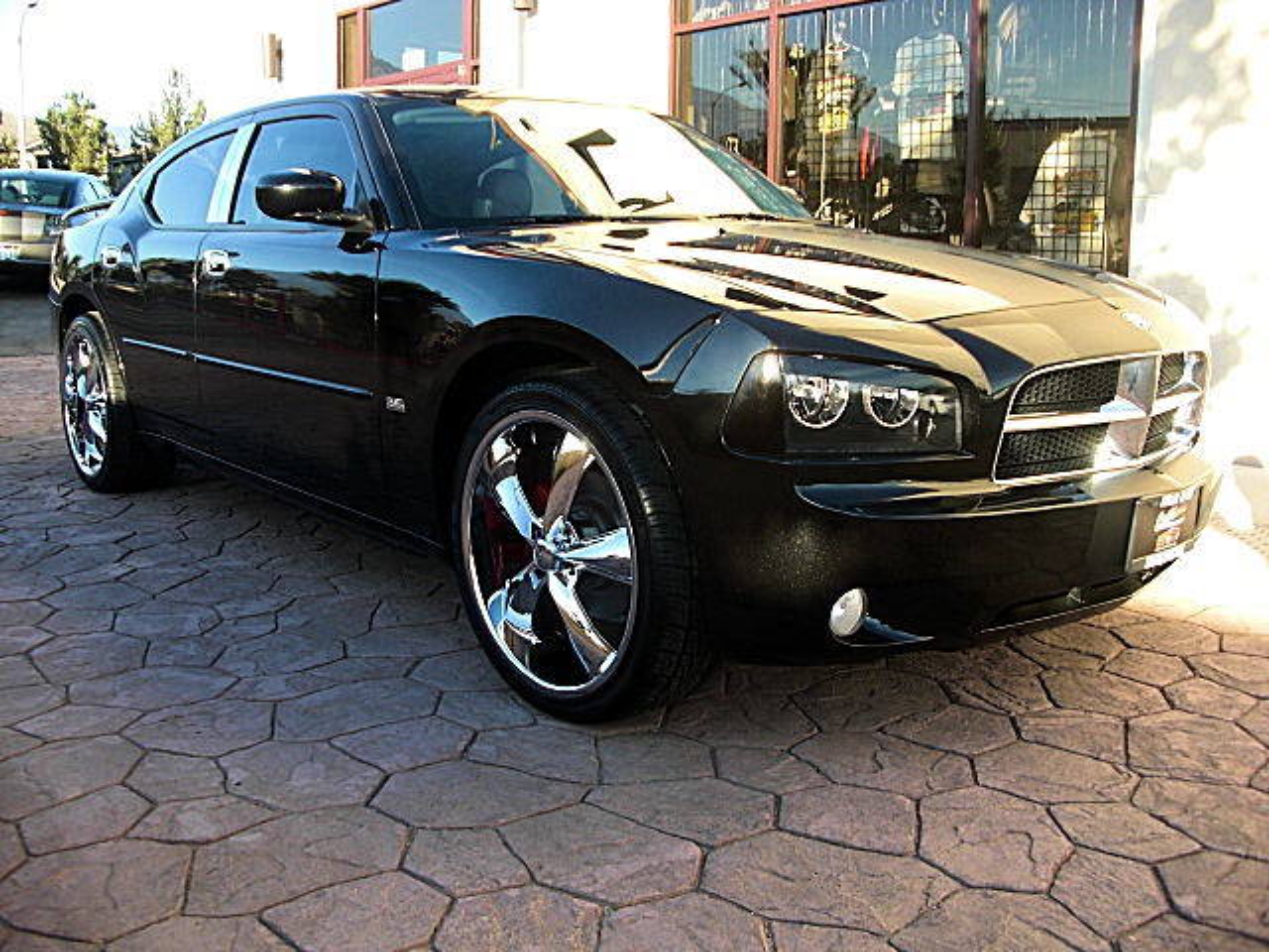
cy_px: 476
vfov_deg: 39.7
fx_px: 1320
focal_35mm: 36
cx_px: 634
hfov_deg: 51.4
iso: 50
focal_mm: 6.3
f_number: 2.8
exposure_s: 1/125
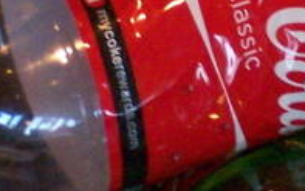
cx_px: 783
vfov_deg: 1.9
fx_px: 5875
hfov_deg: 2.9
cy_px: -253
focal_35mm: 707
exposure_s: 1/100
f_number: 3.2
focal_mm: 21.2
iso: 400
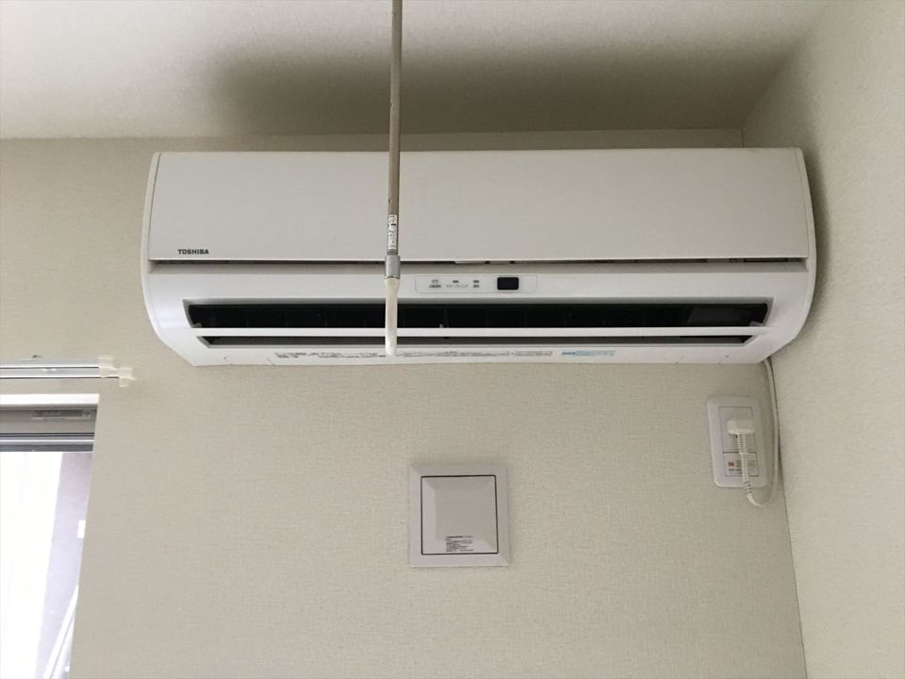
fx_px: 758
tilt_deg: +16.4
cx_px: 452
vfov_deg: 48.2
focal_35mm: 29
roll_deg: +1.0
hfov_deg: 61.7
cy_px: 340
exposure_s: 1/30
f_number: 2.2
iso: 200
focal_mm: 4.15
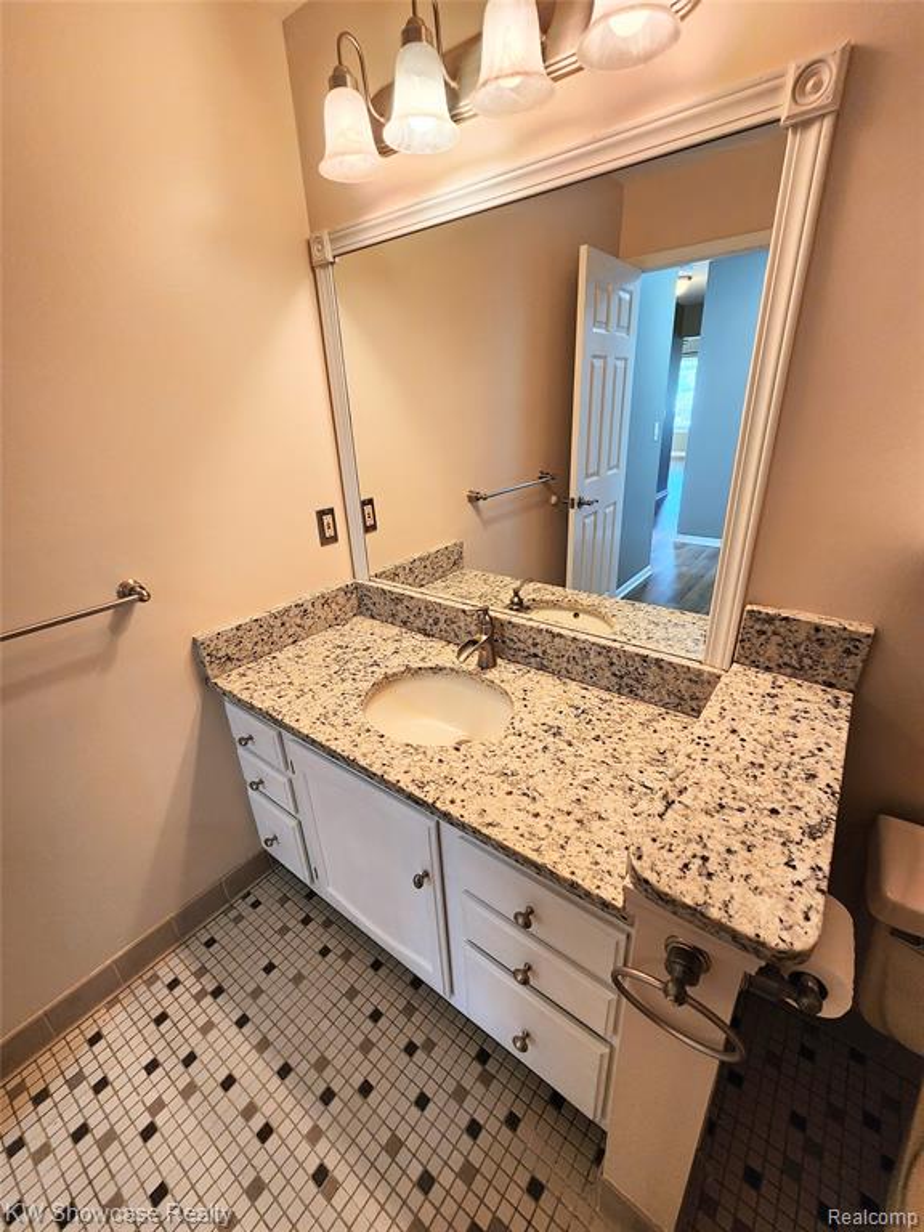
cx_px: 462
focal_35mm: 13
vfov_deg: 106.2
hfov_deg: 89.9
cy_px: 616
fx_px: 463
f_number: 2.2
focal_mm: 2.2
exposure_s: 1/60
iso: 200
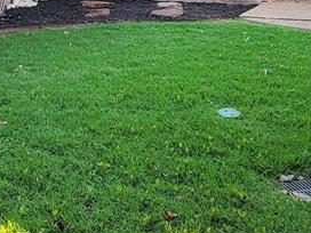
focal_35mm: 49
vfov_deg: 29.4
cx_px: 82
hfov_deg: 38.0
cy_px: 74
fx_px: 440
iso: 50
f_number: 2.2
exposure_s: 1/133
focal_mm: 2.2
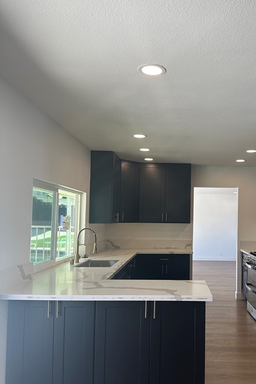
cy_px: 208
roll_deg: -1.4
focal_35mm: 32
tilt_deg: +1.9
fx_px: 341
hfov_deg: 40.3
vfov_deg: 58.6
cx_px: 183
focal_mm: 6.86
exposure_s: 1/183
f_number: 1.78
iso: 64
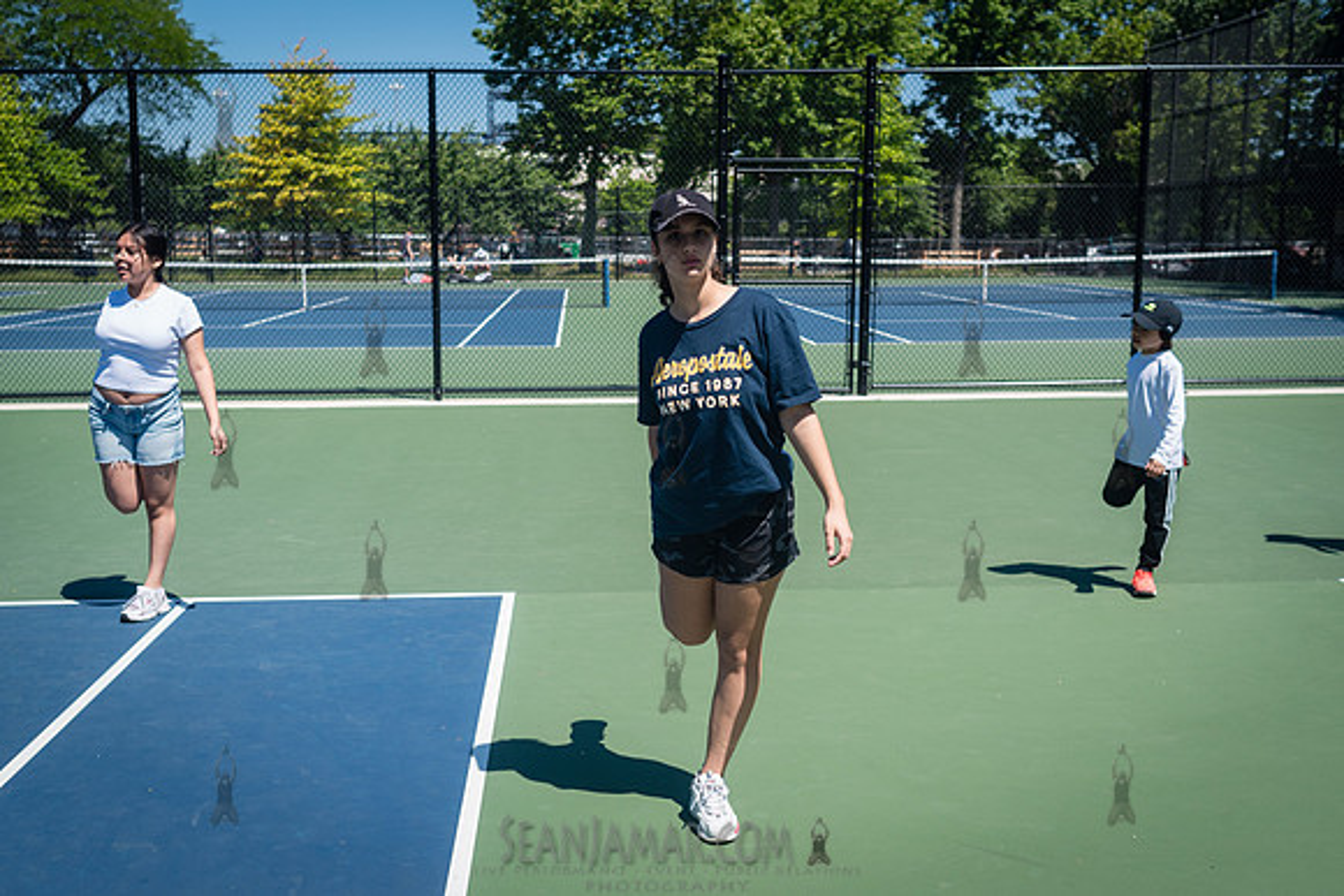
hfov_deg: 47.1
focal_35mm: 41
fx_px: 1541
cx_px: 653
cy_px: 475
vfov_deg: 32.4
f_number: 4
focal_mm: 35
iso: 200
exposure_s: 1/2000
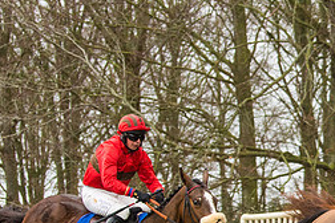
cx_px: 410
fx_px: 1935
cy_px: 221
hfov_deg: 9.7
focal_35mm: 208
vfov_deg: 6.6
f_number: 4
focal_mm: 70
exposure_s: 1/1000
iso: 1000
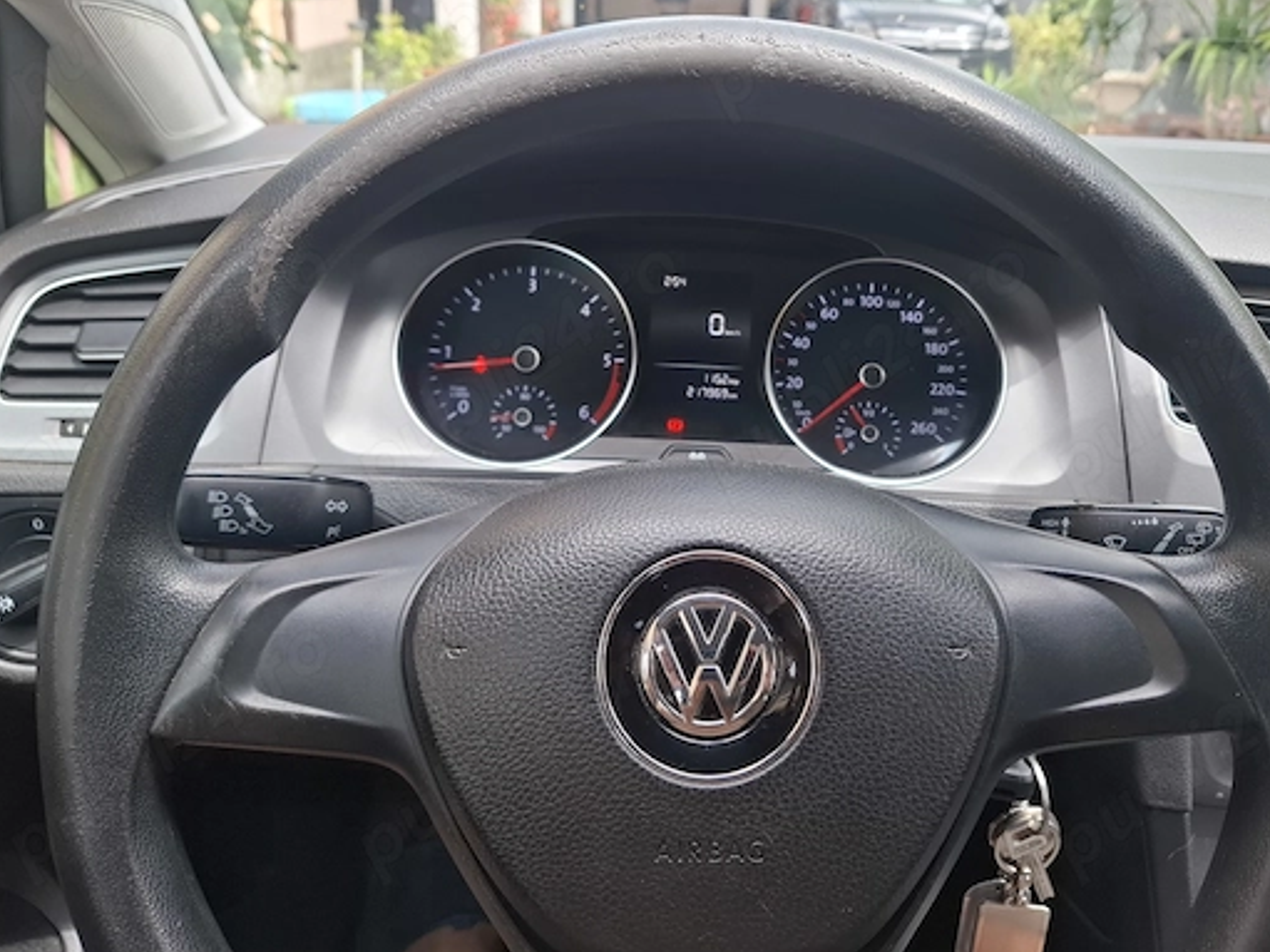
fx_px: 990
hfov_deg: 65.2
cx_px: 691
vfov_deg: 51.1
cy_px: 395
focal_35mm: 27
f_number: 1.8
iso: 50
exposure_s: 1/123
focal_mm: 5.54
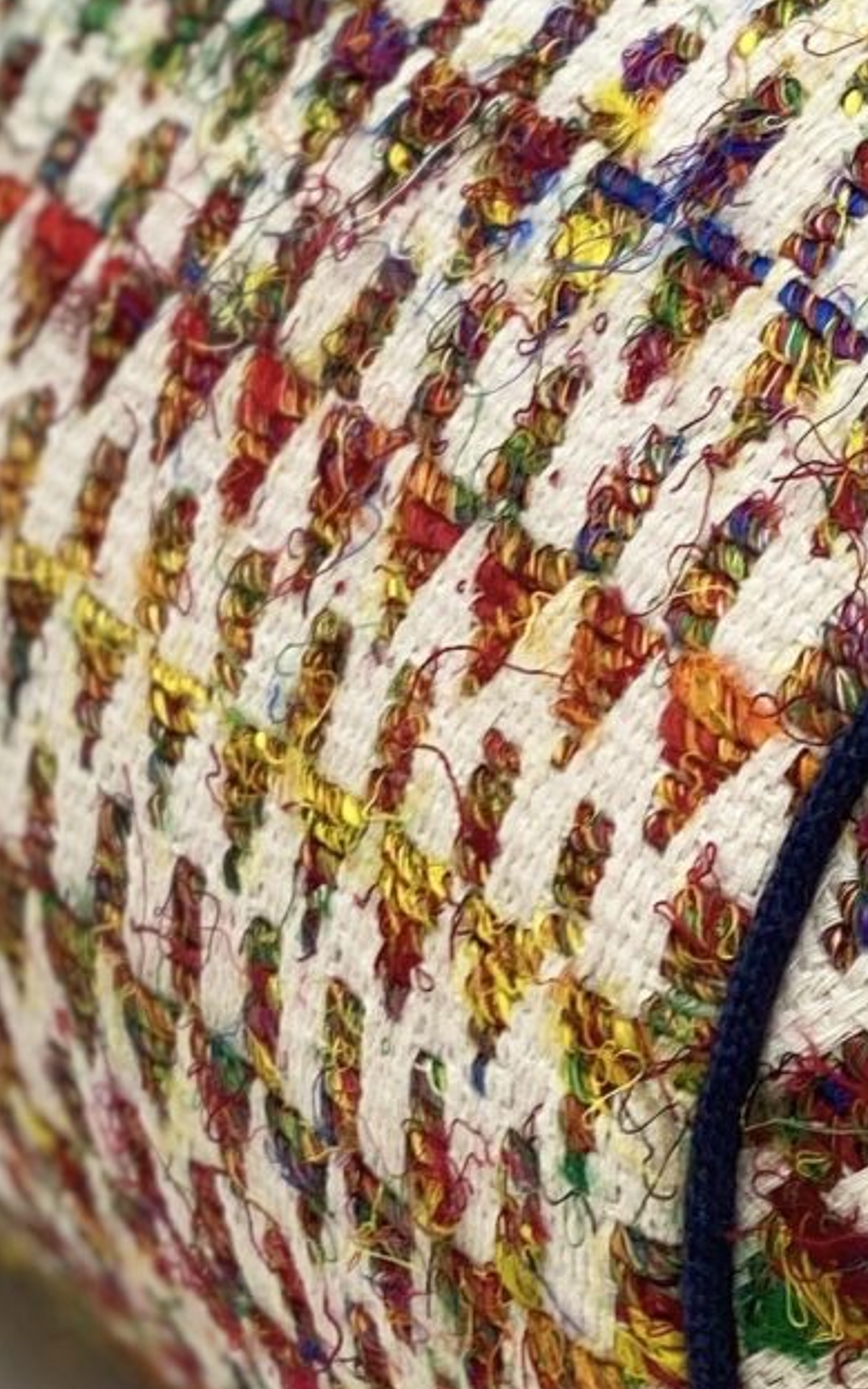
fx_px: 8588
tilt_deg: -19.9
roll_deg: +2.8
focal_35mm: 227
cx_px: 959
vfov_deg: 9.2
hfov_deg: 5.8
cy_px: 1045
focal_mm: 6
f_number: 2
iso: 20
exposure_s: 1/197
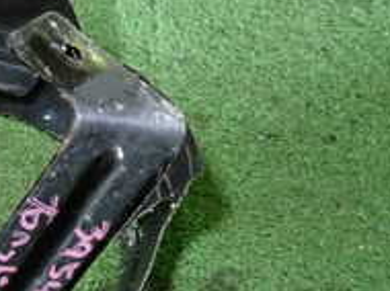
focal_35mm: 79
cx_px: -164
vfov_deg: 18.4
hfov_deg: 21.5
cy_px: 248
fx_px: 889
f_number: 2
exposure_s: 1/30
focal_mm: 4.5
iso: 320
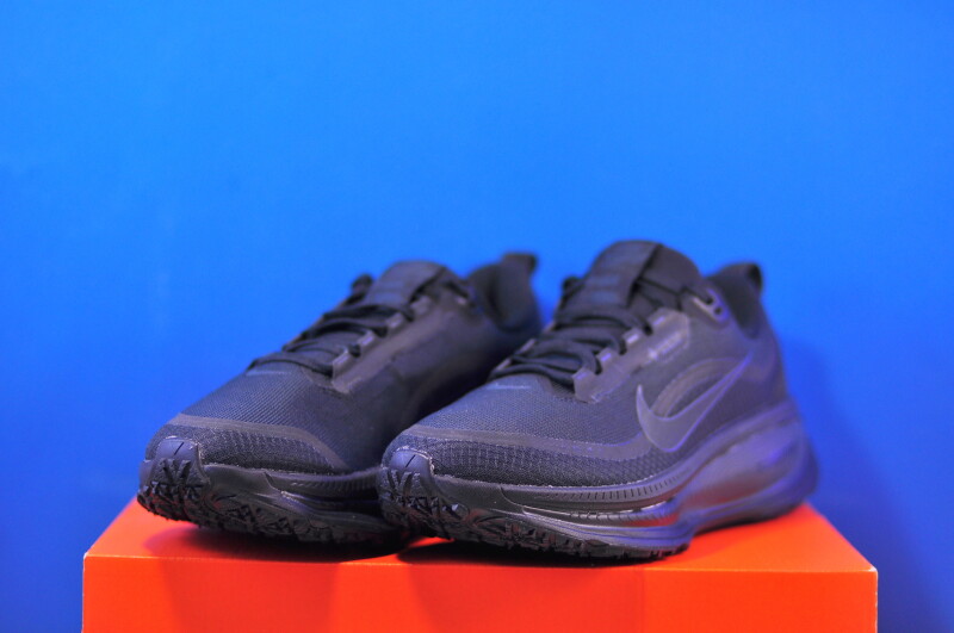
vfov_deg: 18.1
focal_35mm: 75
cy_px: 316
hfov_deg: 27.0
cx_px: 477
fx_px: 1985
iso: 250
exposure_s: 1/320
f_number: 2
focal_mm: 50
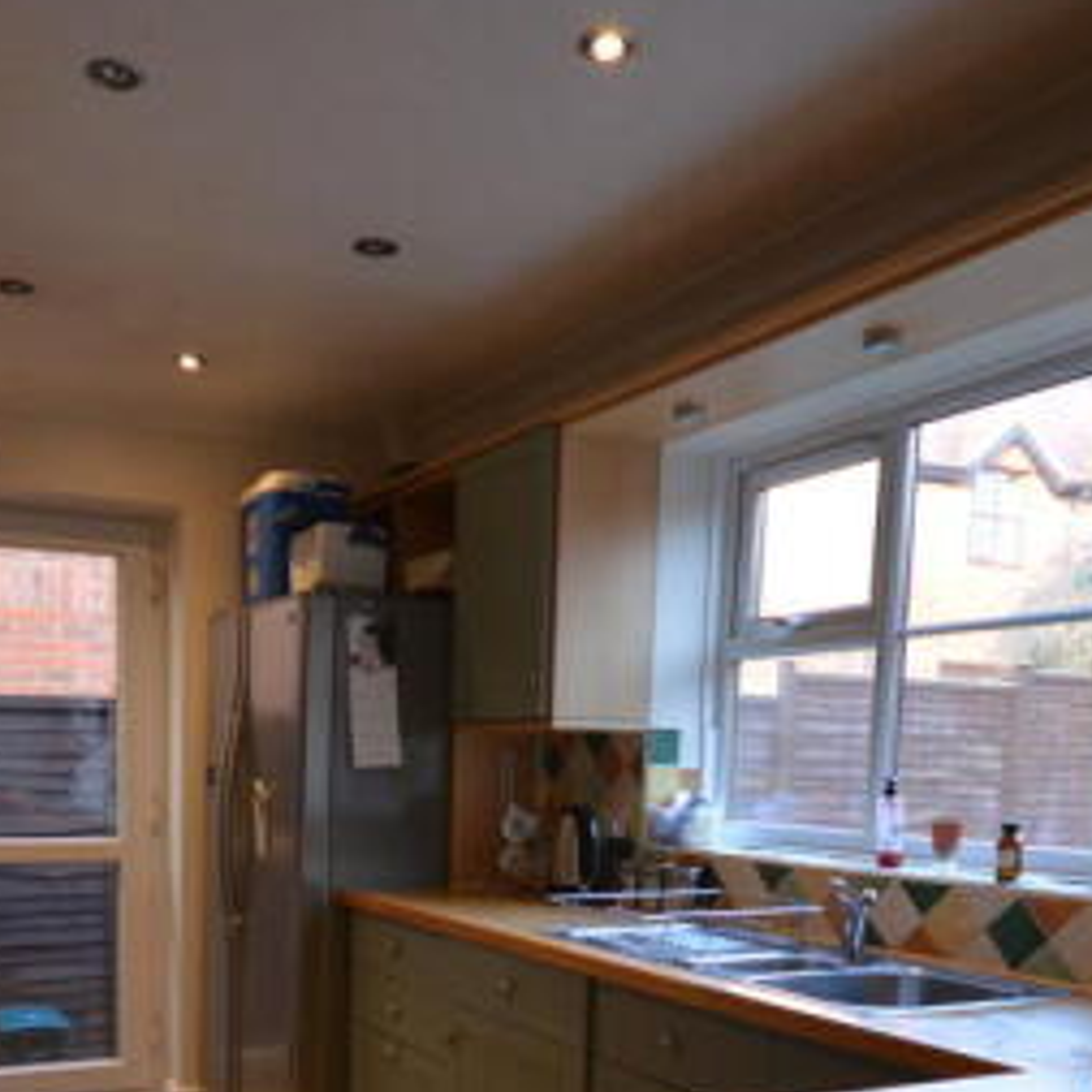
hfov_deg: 49.3
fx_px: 1178
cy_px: 881
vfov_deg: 47.0
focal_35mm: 33
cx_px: 414
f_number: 4
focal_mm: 10
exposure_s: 1/60
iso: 500
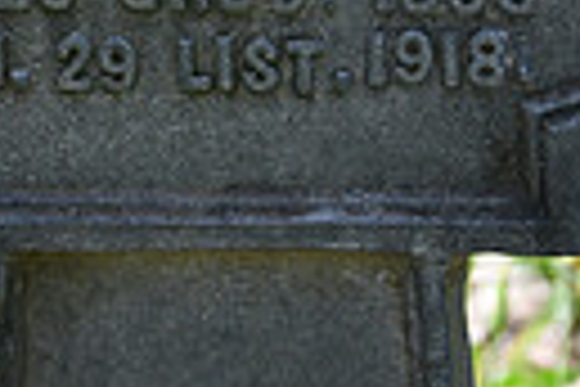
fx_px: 13017
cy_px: -173
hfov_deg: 2.6
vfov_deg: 1.7
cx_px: 234
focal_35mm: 808
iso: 200
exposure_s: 1/250
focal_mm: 120
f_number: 8
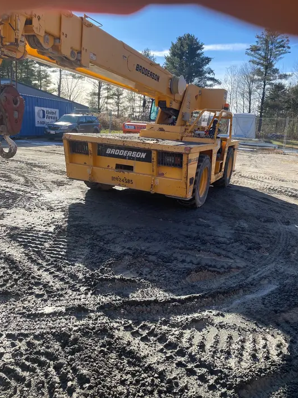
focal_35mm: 27
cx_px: 148
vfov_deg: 65.3
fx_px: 310
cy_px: 193
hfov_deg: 51.3
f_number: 1.8
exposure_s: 1/1135
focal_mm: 4.25
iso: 32
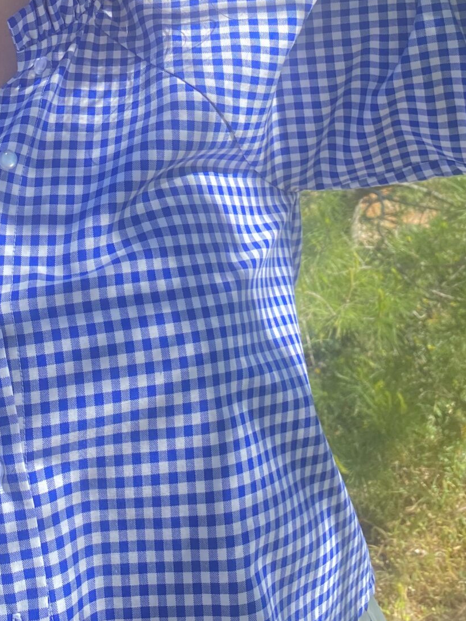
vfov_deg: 29.4
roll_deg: +3.5
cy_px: -12
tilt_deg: -8.3
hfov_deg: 23.8
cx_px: 122
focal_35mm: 61
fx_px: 1095
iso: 32
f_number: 1.8
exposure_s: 1/990
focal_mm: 4.25
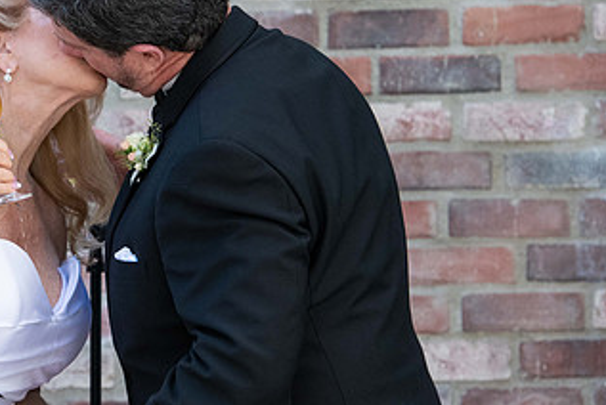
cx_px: 69
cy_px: 209
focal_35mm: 256
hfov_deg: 8.0
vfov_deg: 5.4
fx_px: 4313
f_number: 5
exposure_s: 1/1000
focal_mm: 140
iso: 1250
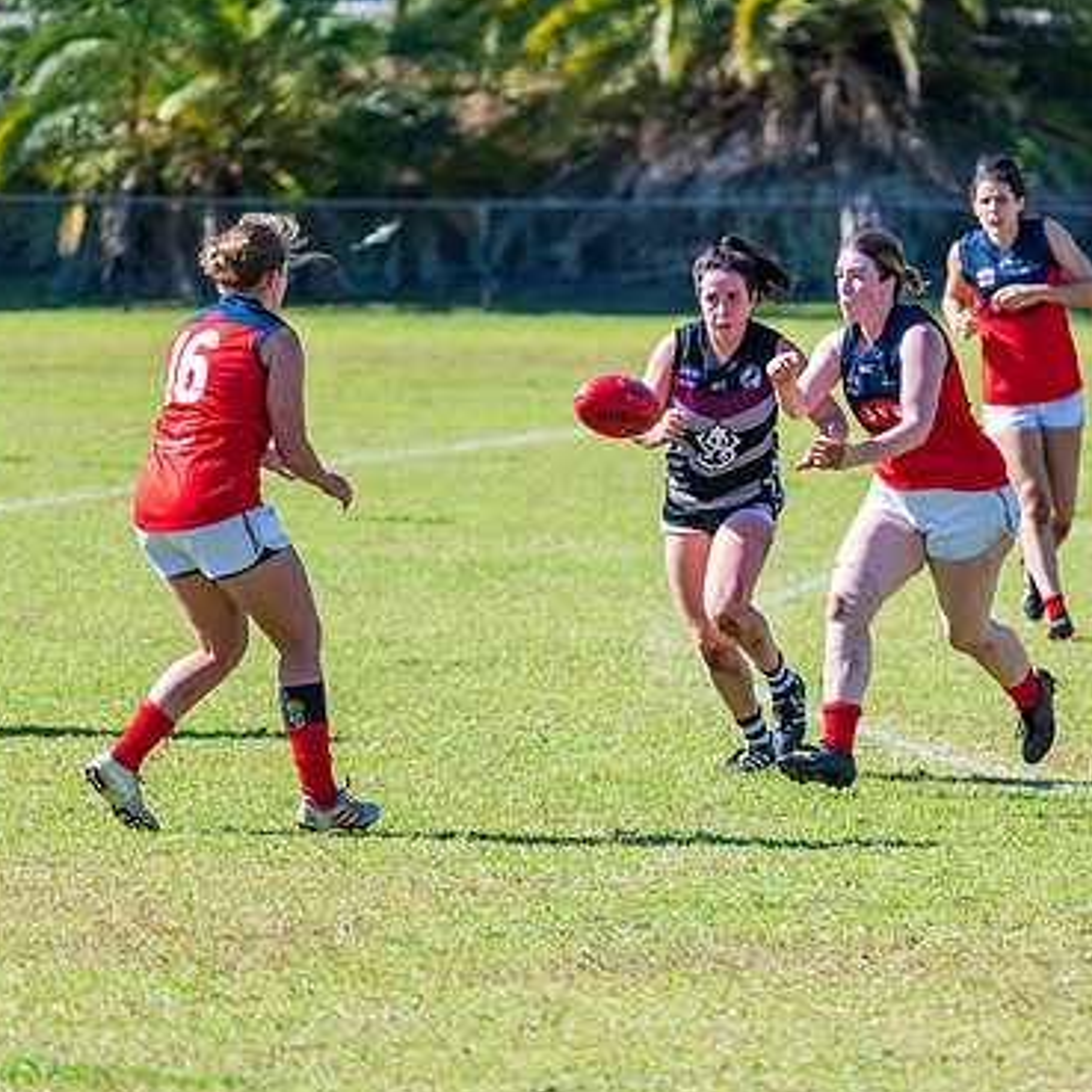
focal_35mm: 419
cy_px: 573
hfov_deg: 4.2
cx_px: 807
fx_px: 14954
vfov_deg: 4.2
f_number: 6.3
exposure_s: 1/2000
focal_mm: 300
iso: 800
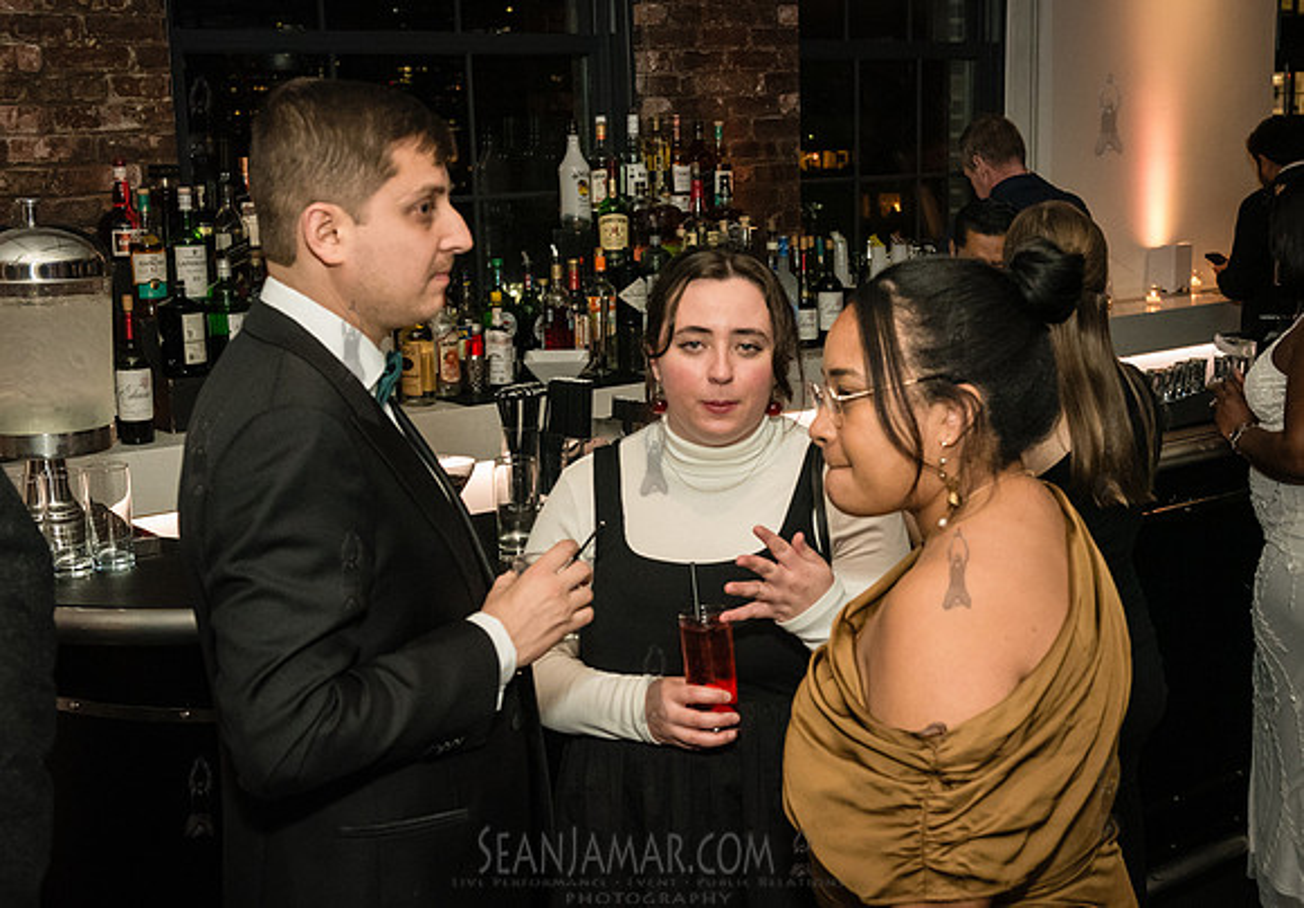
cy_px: 490
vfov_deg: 28.4
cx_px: 783
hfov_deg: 39.8
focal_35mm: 49
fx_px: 1791
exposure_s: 1/160
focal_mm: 38
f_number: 4.5
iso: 5000
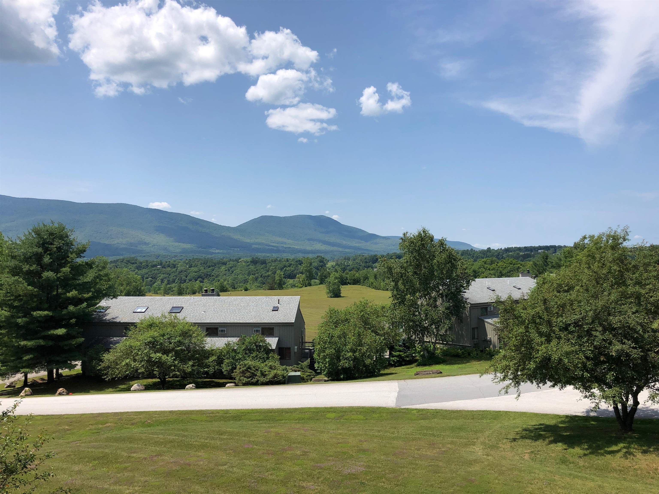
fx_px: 533
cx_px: 330
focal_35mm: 28
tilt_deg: +2.4
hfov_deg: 63.4
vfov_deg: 49.7
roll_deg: -0.1
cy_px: 247
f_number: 1.8
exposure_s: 1/2825
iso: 20
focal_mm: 4
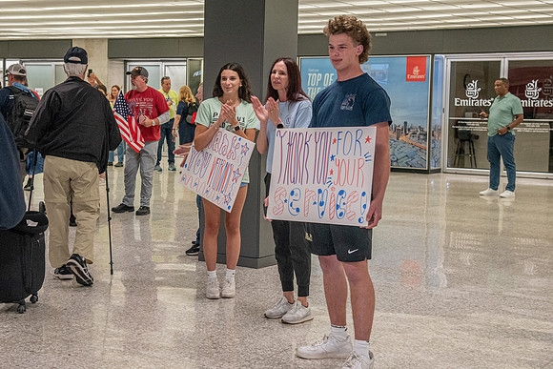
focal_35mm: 62
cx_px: 222
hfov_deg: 32.2
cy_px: 148
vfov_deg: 21.8
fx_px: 956
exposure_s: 1/125
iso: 3200
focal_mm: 52
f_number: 5.6
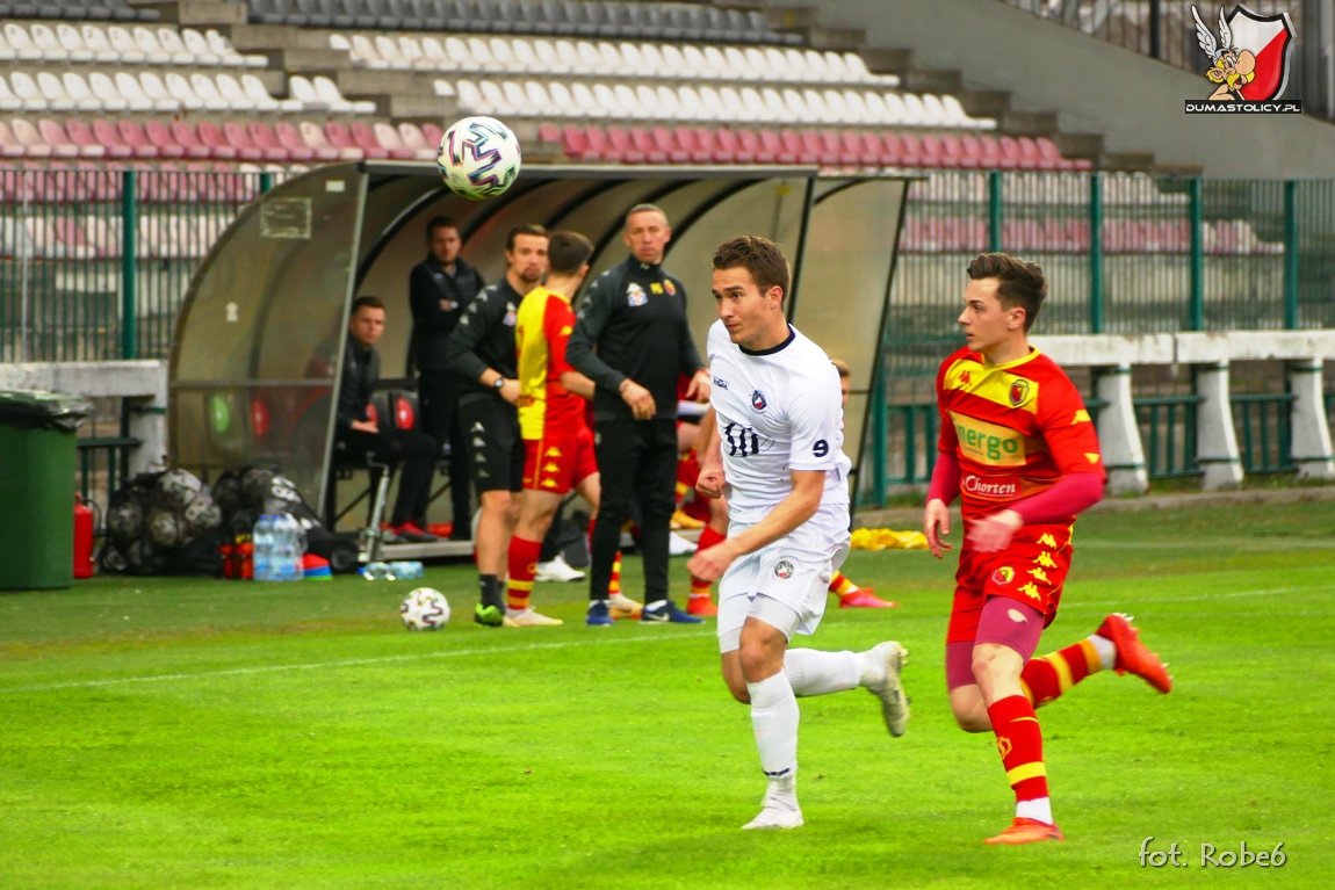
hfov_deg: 5.2
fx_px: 14612
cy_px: 445
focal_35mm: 394
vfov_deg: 3.5
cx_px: 668
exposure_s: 1/500
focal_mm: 143.76
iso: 640
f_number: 4
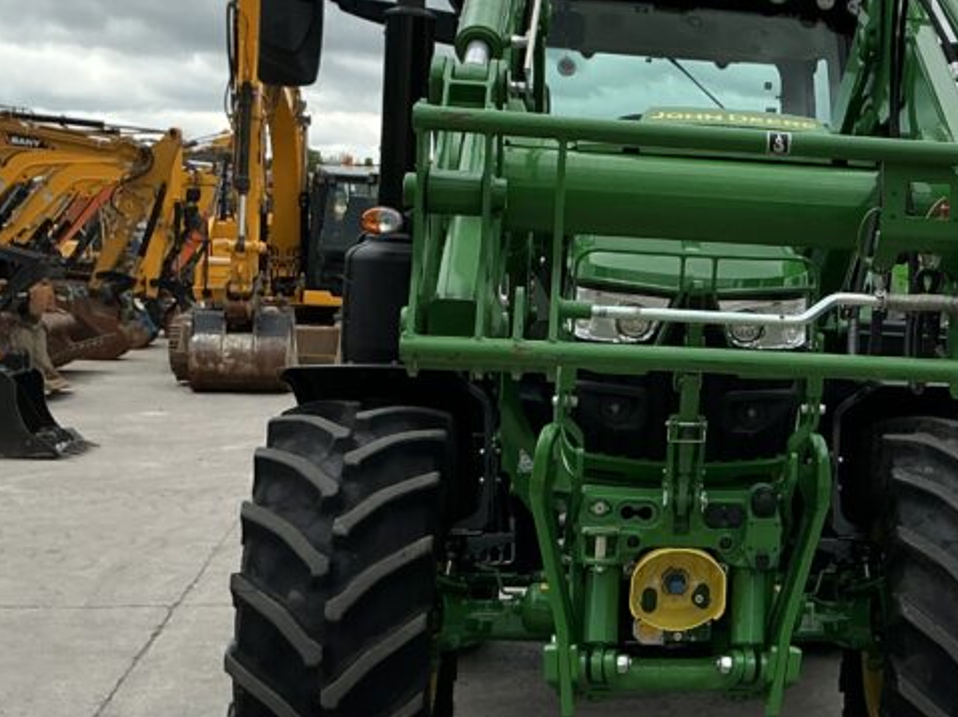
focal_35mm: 60
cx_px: 854
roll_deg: -2.8
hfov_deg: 30.8
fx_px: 1660
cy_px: 304
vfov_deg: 24.4
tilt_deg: -1.0
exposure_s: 1/1015
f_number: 1.8
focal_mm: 3
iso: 25
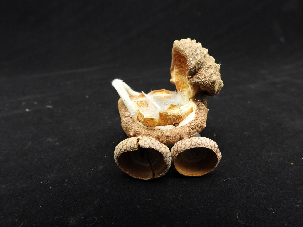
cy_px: 110
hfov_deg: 69.4
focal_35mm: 25
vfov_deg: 54.9
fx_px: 219
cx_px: 150
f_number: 2.8
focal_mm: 4.3
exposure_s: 1/25
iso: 400
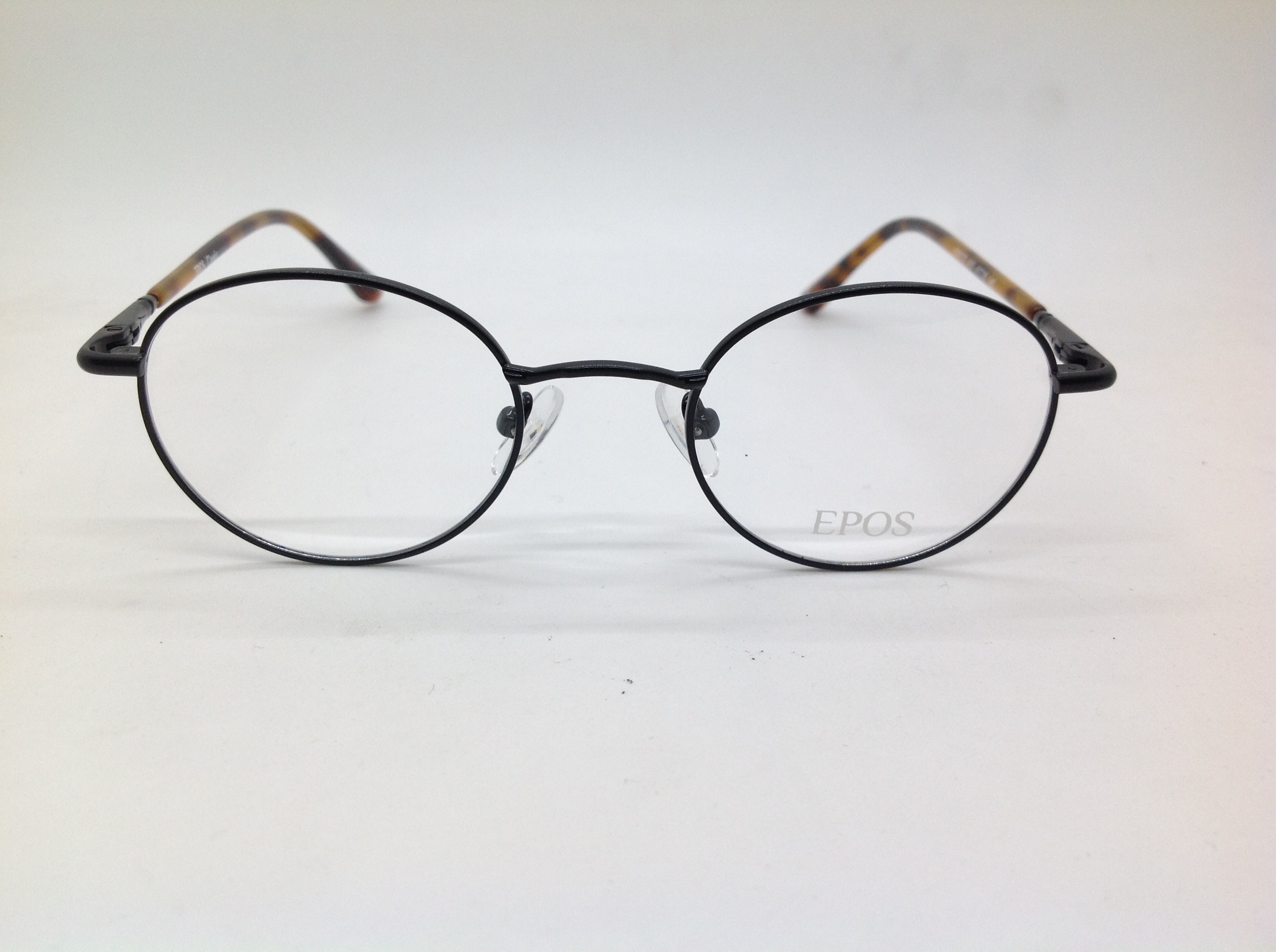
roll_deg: -1.4
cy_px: 476
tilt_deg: -23.1
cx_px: 638
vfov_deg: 40.6
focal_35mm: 35
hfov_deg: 52.7
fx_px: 1288
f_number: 2.4
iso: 50
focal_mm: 4.28
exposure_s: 1/120
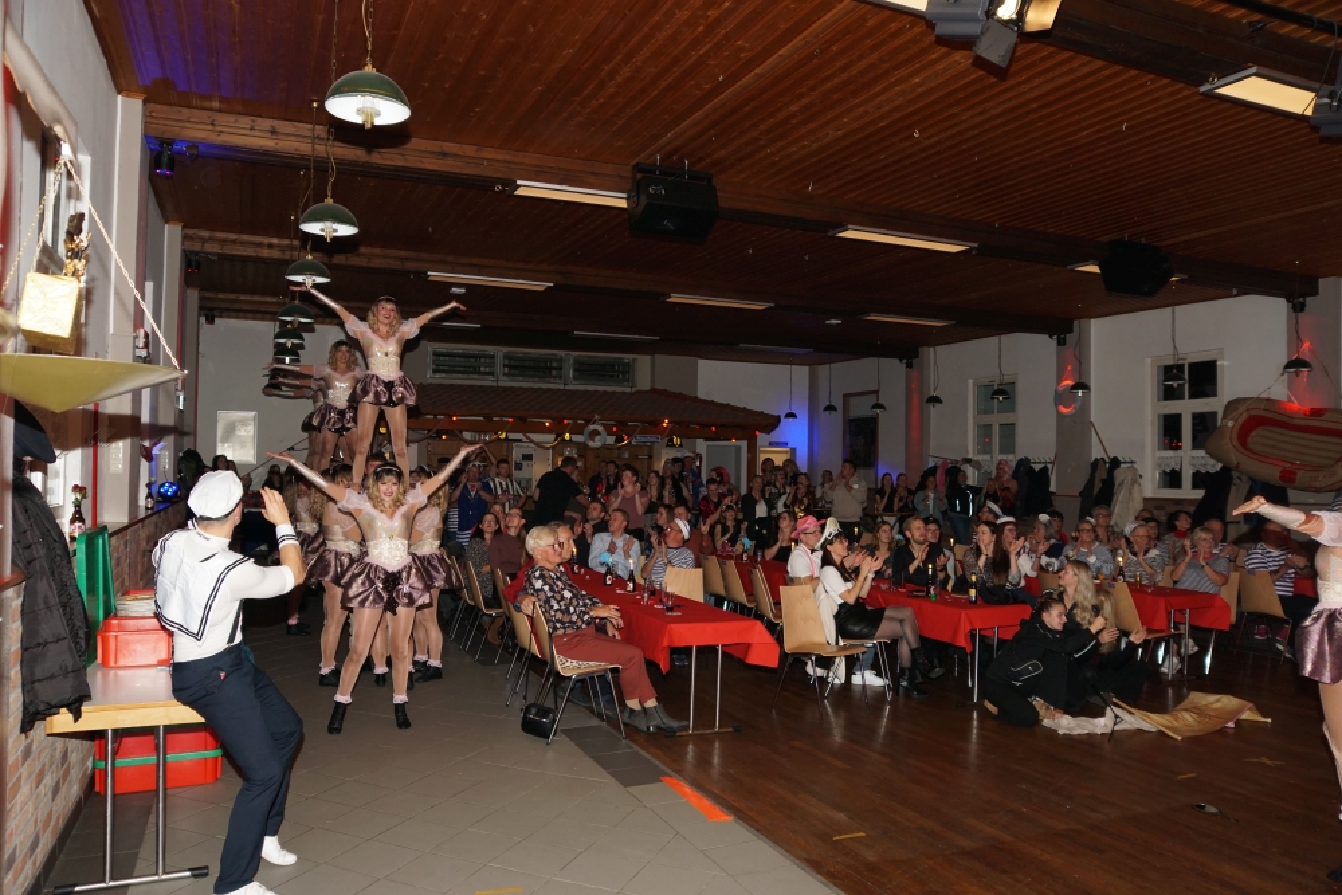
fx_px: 895
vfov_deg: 53.1
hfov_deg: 73.7
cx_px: 671
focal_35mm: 24
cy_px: 448
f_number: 3.5
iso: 400
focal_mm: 16
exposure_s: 1/160
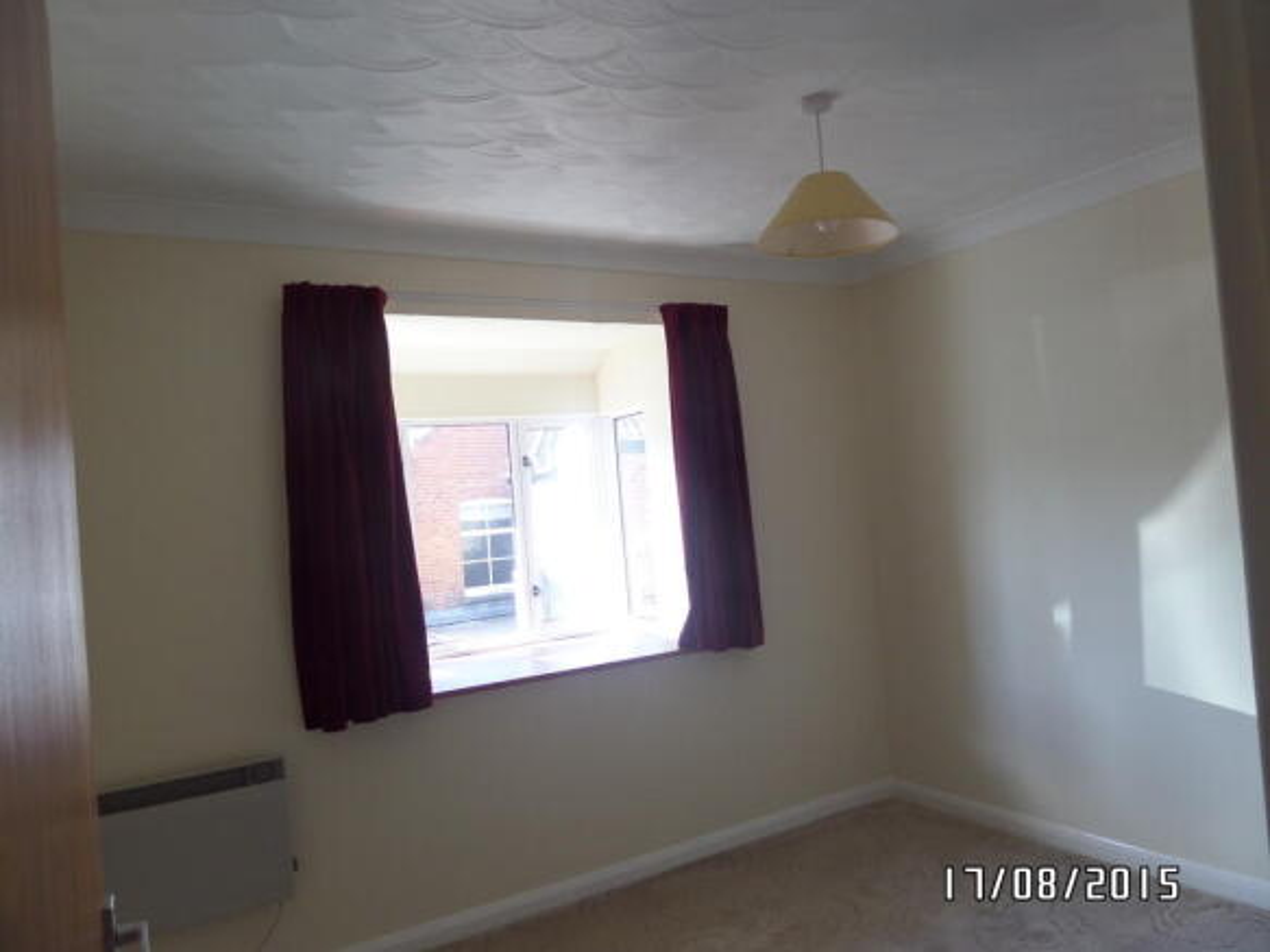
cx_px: 635
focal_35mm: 24
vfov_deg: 56.8
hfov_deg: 71.6
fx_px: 880
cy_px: 476
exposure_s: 1/45
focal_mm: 4
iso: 100
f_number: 3.2
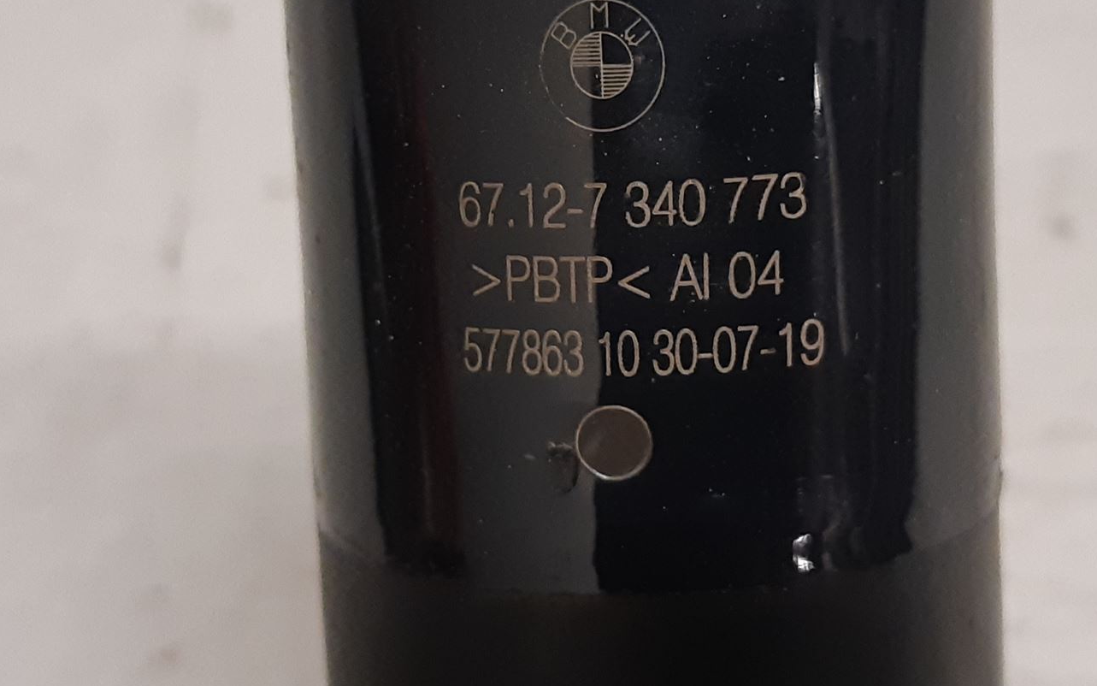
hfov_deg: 45.2
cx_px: 600
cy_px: 267
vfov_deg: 29.1
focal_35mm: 44
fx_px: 1316
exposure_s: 1/50
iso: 200
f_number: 1.7
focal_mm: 3.93
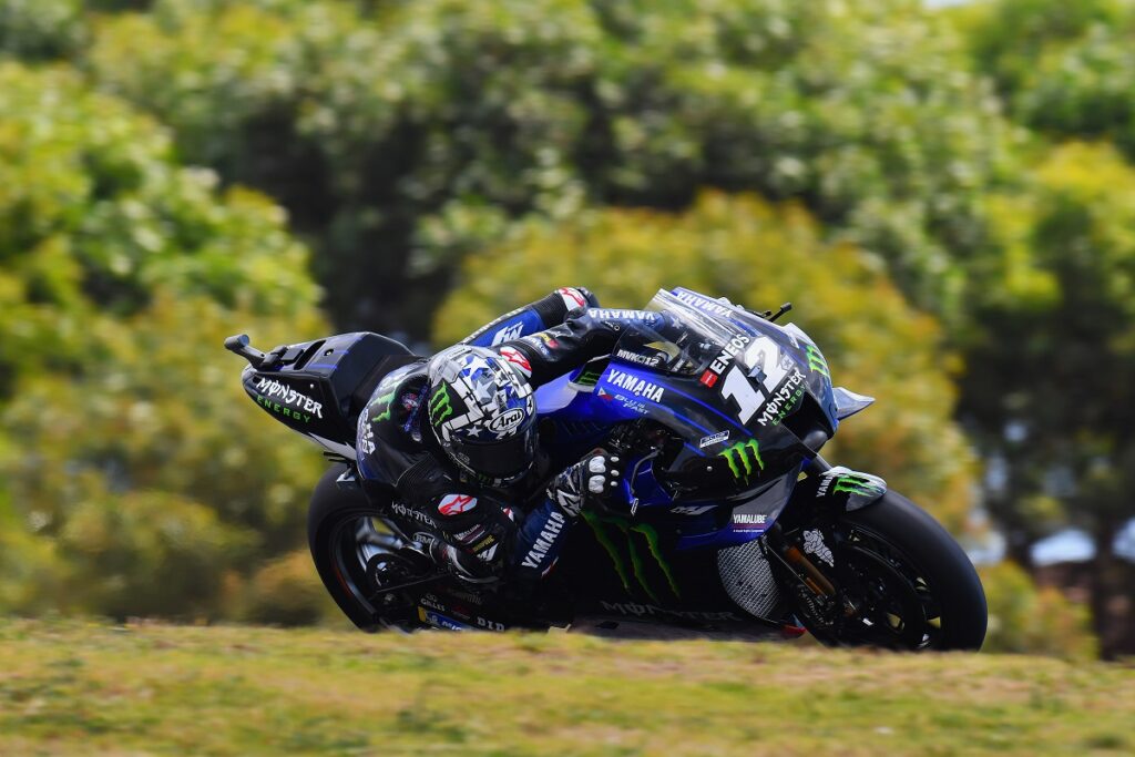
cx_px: 568
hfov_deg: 2.7
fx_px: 23648
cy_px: 378
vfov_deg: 1.8
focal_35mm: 750
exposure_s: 1/800
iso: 400
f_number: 8
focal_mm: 500
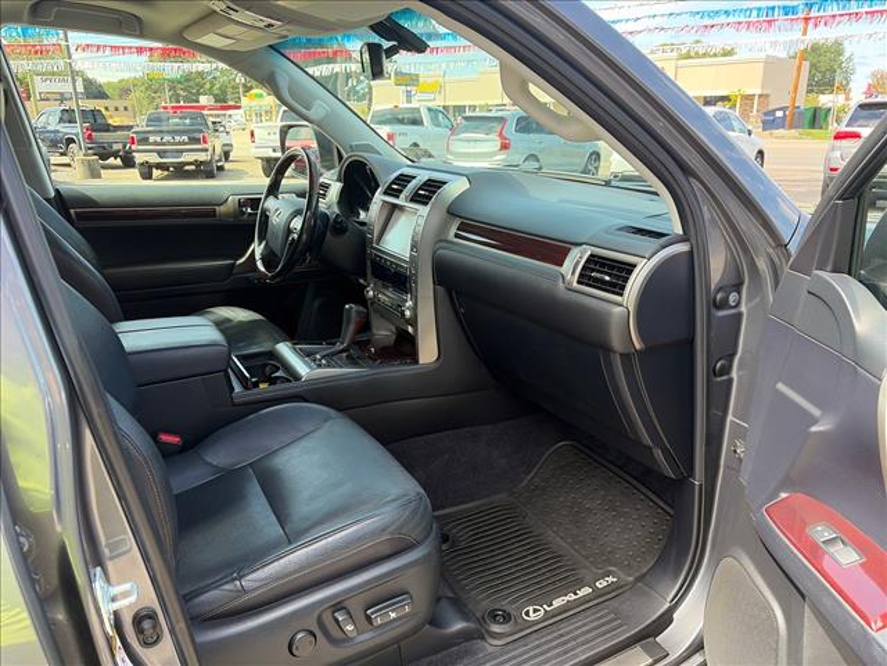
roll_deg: +3.4
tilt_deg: -18.0
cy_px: 333
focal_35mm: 26
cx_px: 444
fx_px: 666
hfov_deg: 67.3
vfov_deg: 53.1
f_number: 1.6
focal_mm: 5.96
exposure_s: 1/184
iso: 40
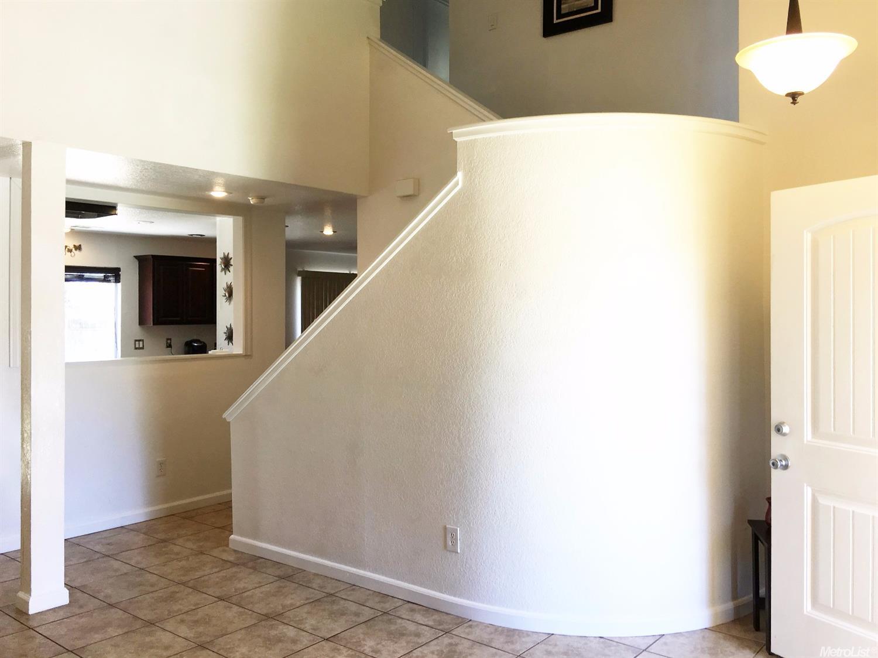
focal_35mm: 29
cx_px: 439
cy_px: 329
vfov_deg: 48.2
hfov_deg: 61.7
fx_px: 735
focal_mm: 4.15
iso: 32
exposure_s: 1/60
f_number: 2.2
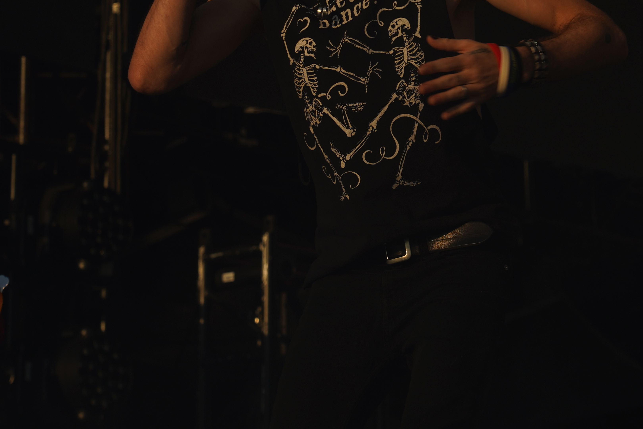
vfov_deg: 7.1
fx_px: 3465
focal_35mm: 194
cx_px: 417
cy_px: 84
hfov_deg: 10.6
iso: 100
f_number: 8
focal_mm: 105
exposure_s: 1/500
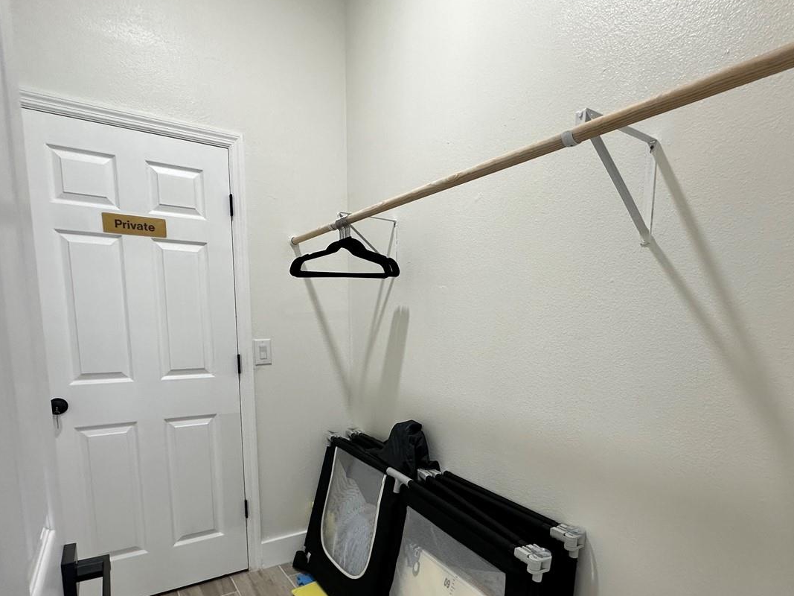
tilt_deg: -7.8
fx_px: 482
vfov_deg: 62.1
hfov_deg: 78.8
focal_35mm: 21
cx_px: 436
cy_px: 389
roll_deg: -1.3
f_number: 2.2
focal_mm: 2.22
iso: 160
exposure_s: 1/60
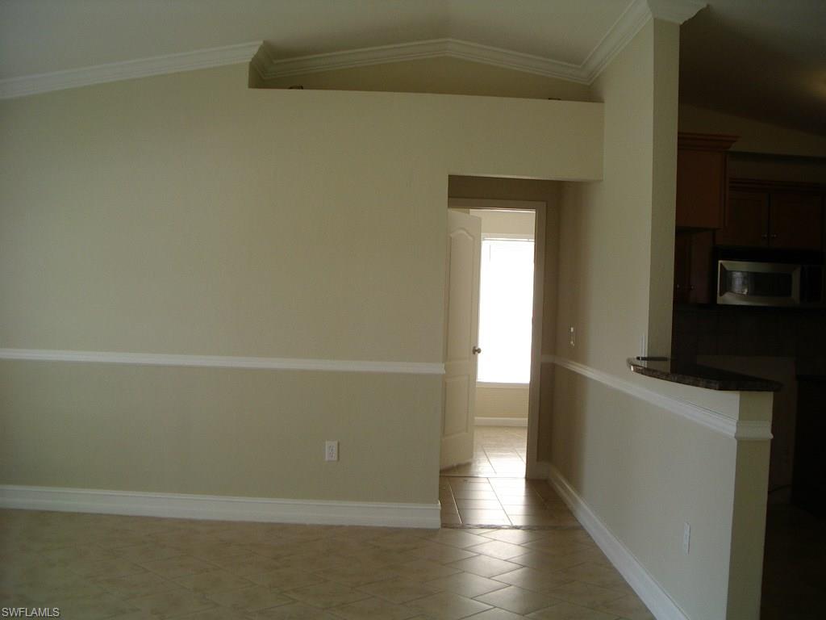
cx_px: 413
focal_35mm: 38
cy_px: 310
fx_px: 907
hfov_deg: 49.0
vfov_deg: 37.7
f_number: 2.6
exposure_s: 1/80
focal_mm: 5.8
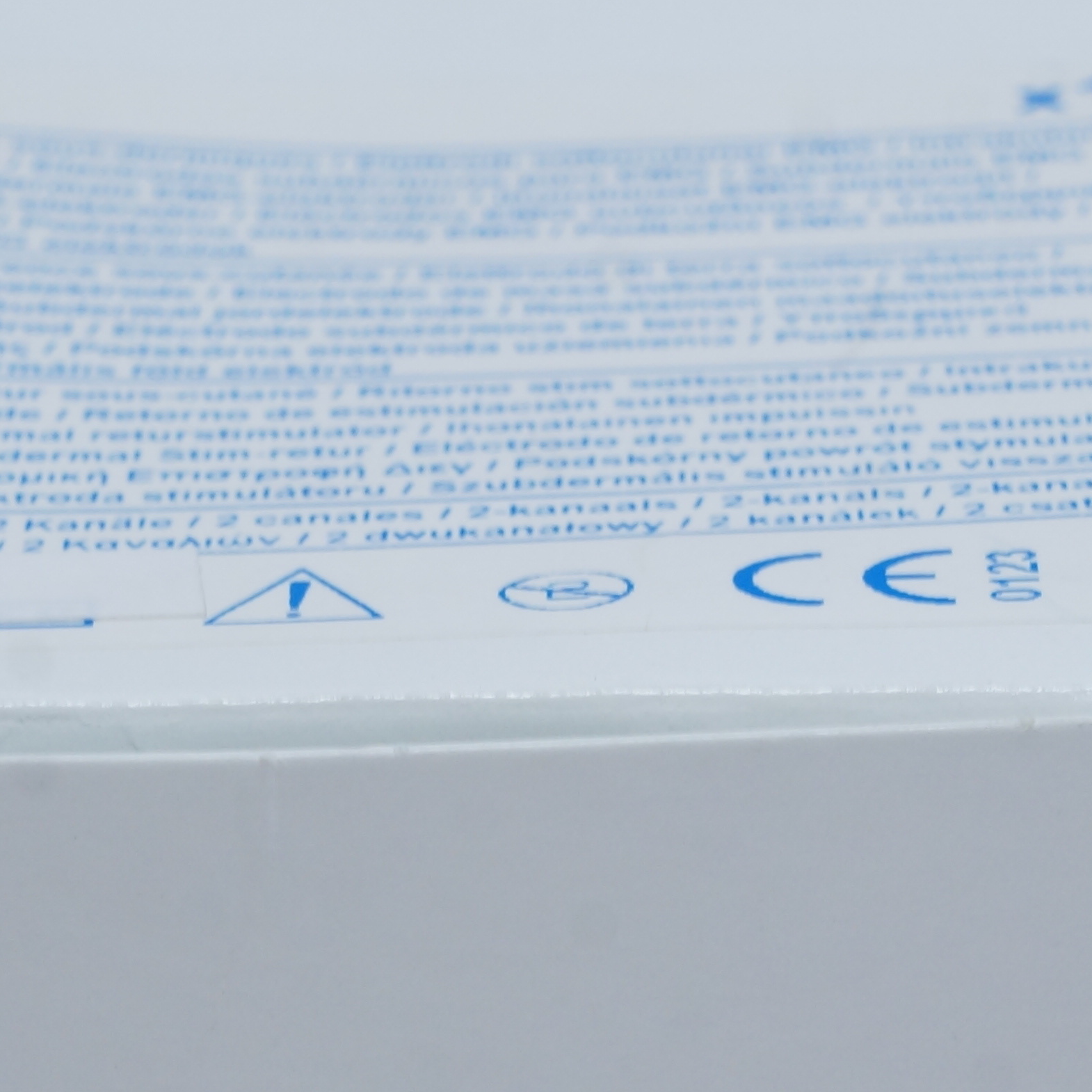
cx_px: 511
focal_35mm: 179
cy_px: 1031
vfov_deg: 9.7
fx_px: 6400
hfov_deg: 9.8
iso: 400
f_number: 11
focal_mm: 45
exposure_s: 1/15
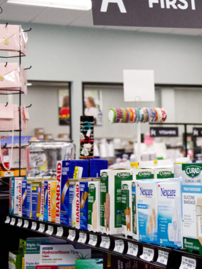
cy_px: 95
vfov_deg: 24.9
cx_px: 223
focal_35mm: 78
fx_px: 606
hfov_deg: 18.2
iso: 1000
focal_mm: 22
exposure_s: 1/80
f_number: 3.8
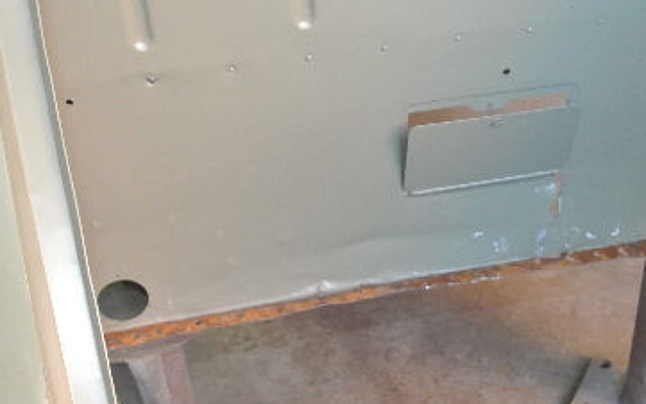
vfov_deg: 20.2
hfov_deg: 32.8
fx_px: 1074
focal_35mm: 61
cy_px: 463
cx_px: 489
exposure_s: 1/60
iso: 800
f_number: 3.5
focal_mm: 10
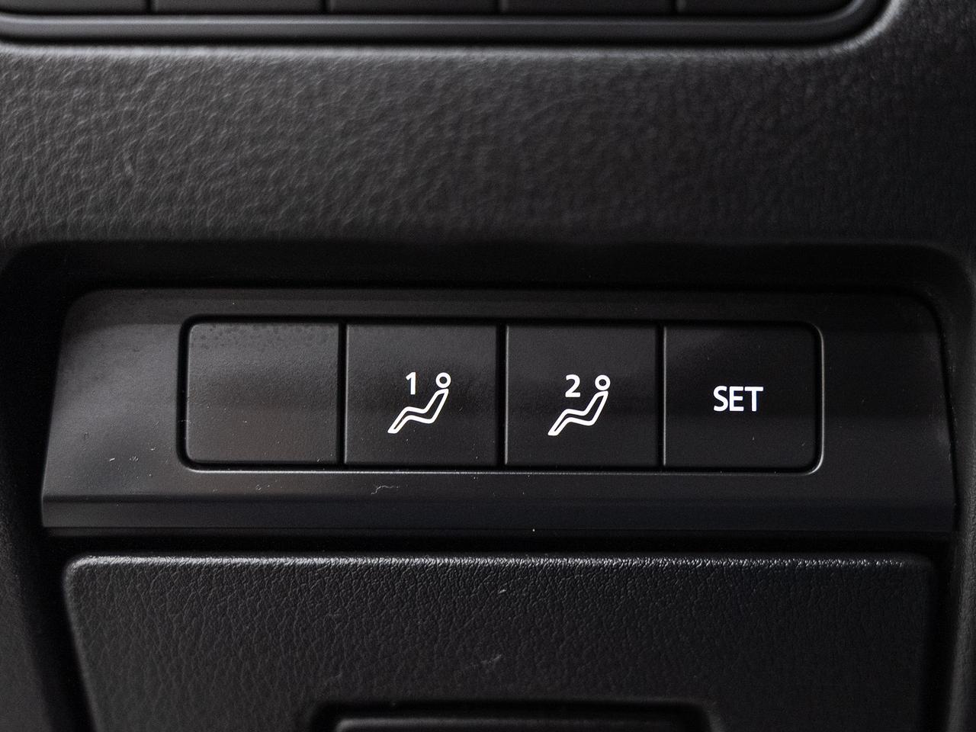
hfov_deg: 35.1
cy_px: 407
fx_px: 1541
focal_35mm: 55
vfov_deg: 26.7
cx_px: 571
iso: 1000
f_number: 3.5
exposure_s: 1/40
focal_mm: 38.5
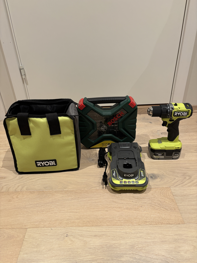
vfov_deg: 67.3
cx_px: 98
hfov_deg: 53.1
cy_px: 132
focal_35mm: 26
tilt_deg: -31.9
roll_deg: +1.9
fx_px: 197
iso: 125
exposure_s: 1/50
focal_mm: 5.96
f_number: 1.6
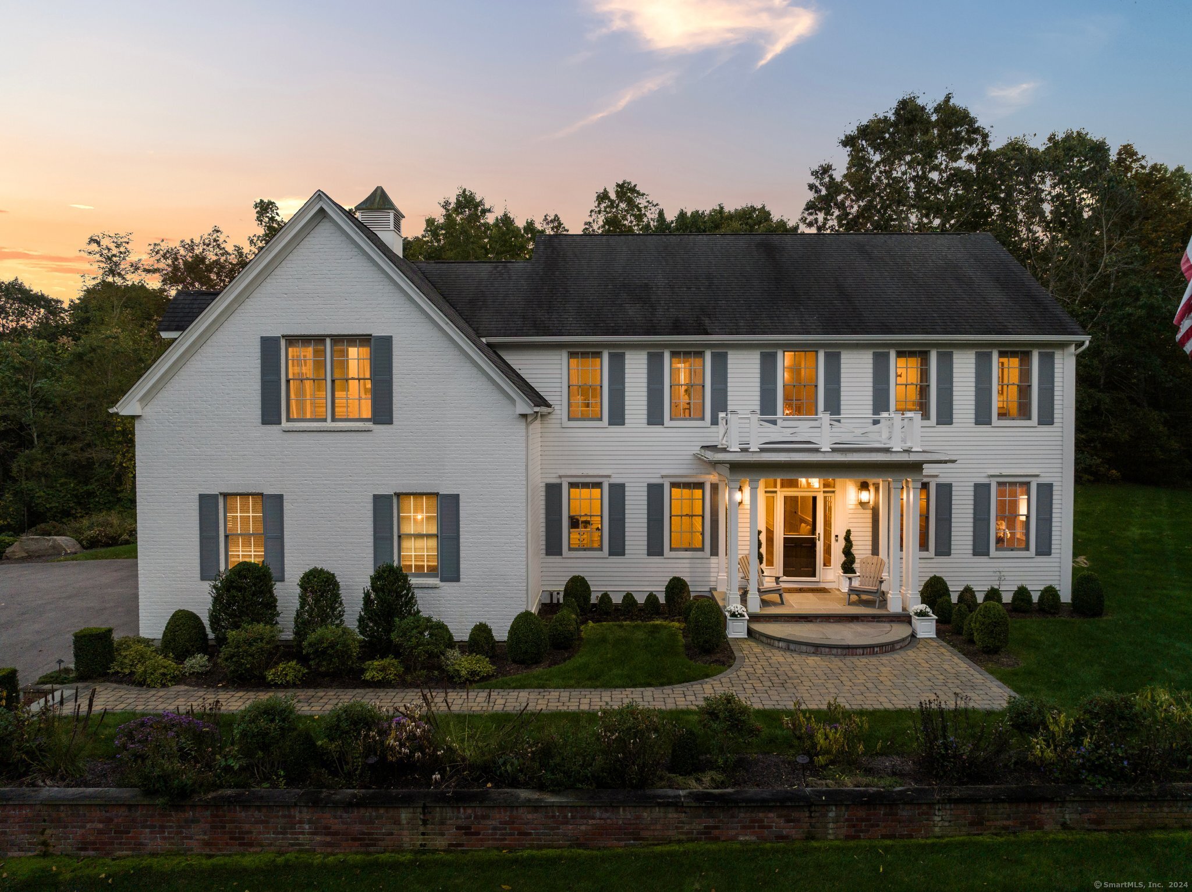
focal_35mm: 24
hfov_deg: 71.6
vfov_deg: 56.8
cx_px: 596
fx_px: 826
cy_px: 446
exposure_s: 1/100
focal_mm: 12.29
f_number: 2.8
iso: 400
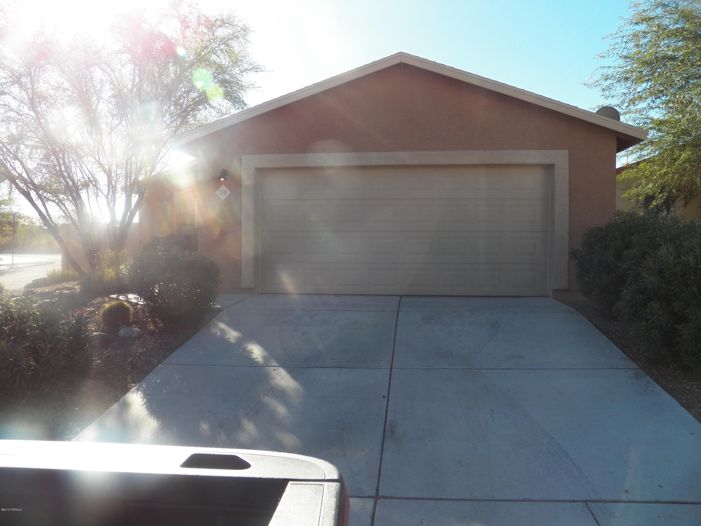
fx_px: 567
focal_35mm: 28
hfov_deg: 63.4
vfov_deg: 49.7
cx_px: 350
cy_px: 263
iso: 125
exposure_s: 1/640
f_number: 4
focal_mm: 4.9
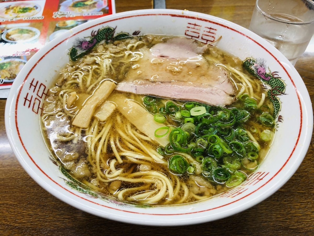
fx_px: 254
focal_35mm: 28
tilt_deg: -49.4
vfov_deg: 49.7
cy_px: 118
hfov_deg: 63.4
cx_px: 157
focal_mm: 3.99
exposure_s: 1/30
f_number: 1.8
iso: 32
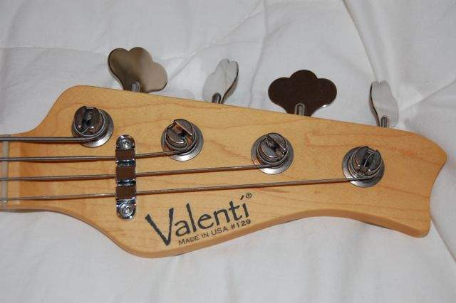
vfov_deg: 22.6
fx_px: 760
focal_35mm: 60
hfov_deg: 33.4
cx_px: 228
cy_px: 152
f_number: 5
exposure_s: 1/60
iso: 400
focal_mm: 40
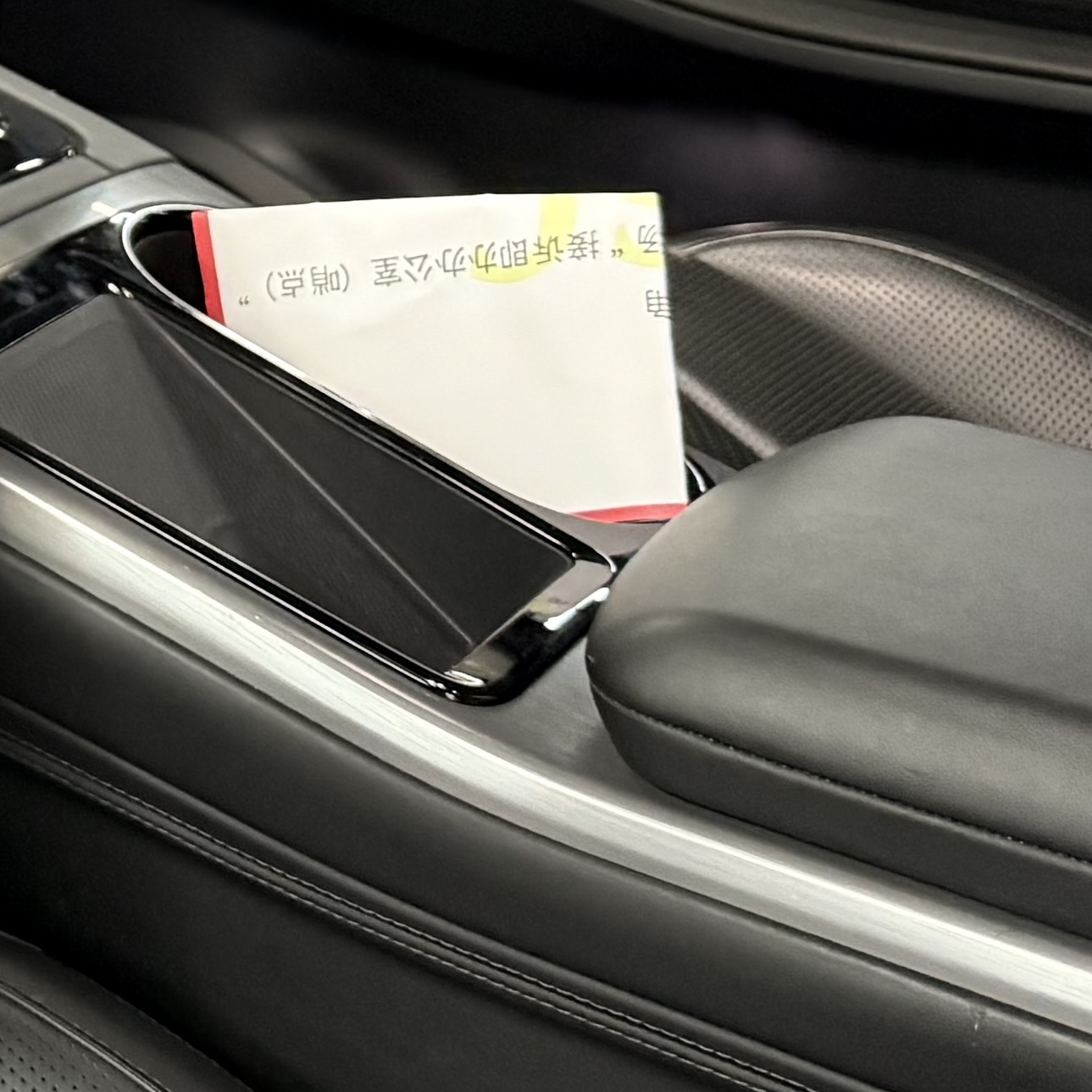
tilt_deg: -15.8
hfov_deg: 15.7
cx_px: -881
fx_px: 3355
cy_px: -147
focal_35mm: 94
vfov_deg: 17.8
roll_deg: +0.0
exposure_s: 1/50
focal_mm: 6.76
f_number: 1.78
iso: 400
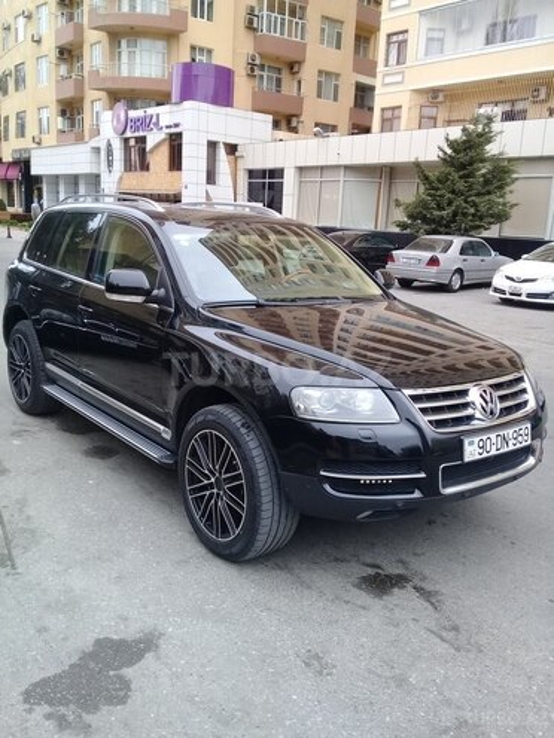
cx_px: 277
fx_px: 662
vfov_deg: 58.4
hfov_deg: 45.4
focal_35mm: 31
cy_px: 369
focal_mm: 3.3
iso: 50
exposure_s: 1/140
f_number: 2.2
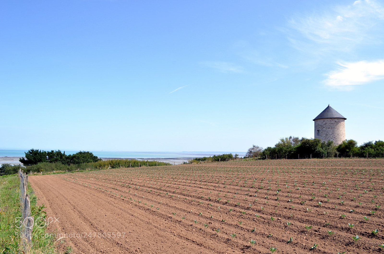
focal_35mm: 27
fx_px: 287
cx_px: 192
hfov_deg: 67.5
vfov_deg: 47.7
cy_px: 127
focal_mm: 18
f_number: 5.6
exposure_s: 1/200
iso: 200
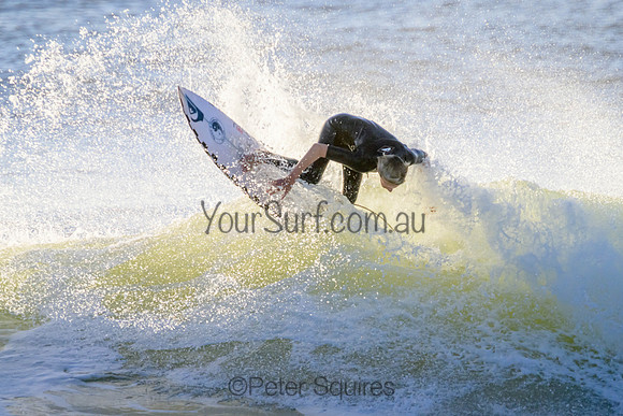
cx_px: 331
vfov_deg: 1.3
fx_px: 19005
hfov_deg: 1.9
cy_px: 211
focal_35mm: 1098
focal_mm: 800
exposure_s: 1/1000
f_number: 11
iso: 640
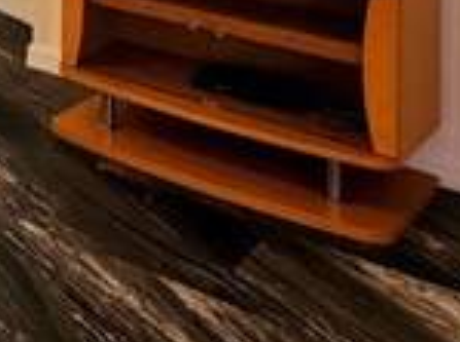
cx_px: -386
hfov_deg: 19.8
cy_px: -299
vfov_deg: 16.8
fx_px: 928
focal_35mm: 70
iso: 320
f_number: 2.2
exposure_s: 1/40
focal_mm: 2.2
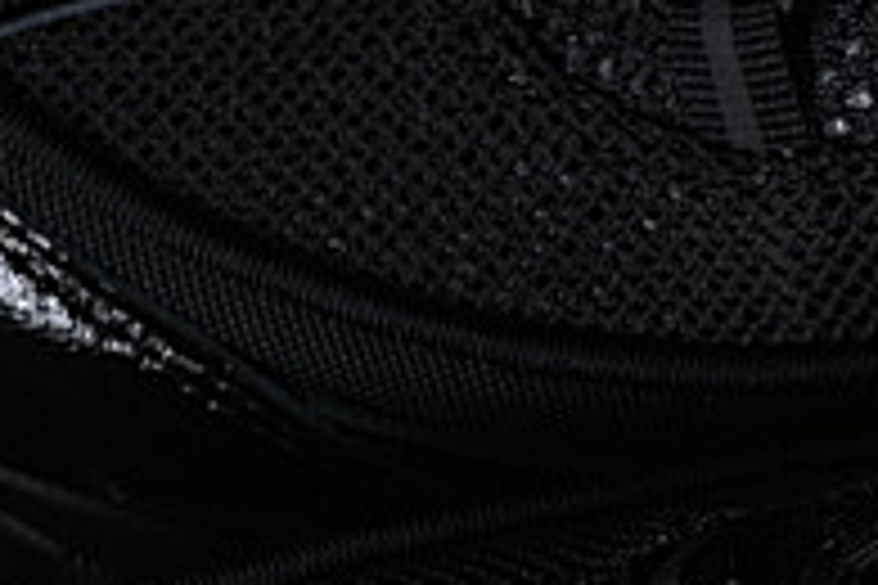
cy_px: 540
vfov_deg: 3.3
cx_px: 1562
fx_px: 10145
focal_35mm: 416
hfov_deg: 4.9
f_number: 6.3
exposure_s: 1/50
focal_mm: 50
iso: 160
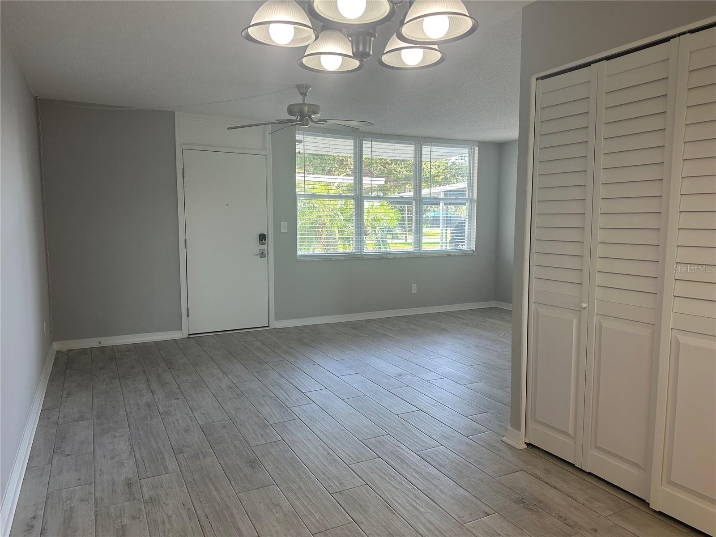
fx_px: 496
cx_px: 358
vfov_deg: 56.8
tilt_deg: -5.7
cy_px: 268
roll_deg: -0.4
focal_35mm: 24
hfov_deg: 71.6
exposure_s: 1/120
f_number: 1.78
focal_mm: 6.86
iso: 100
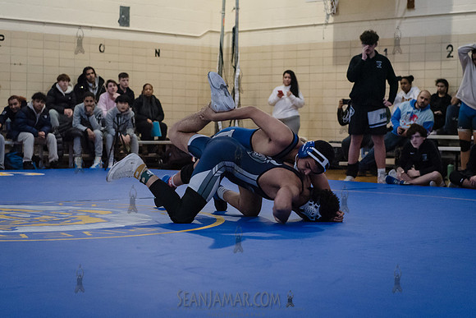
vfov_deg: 16.1
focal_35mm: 85
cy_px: 159
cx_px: 238
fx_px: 1123
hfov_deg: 23.9
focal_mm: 70
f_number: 3.2
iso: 6400
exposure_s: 1/400
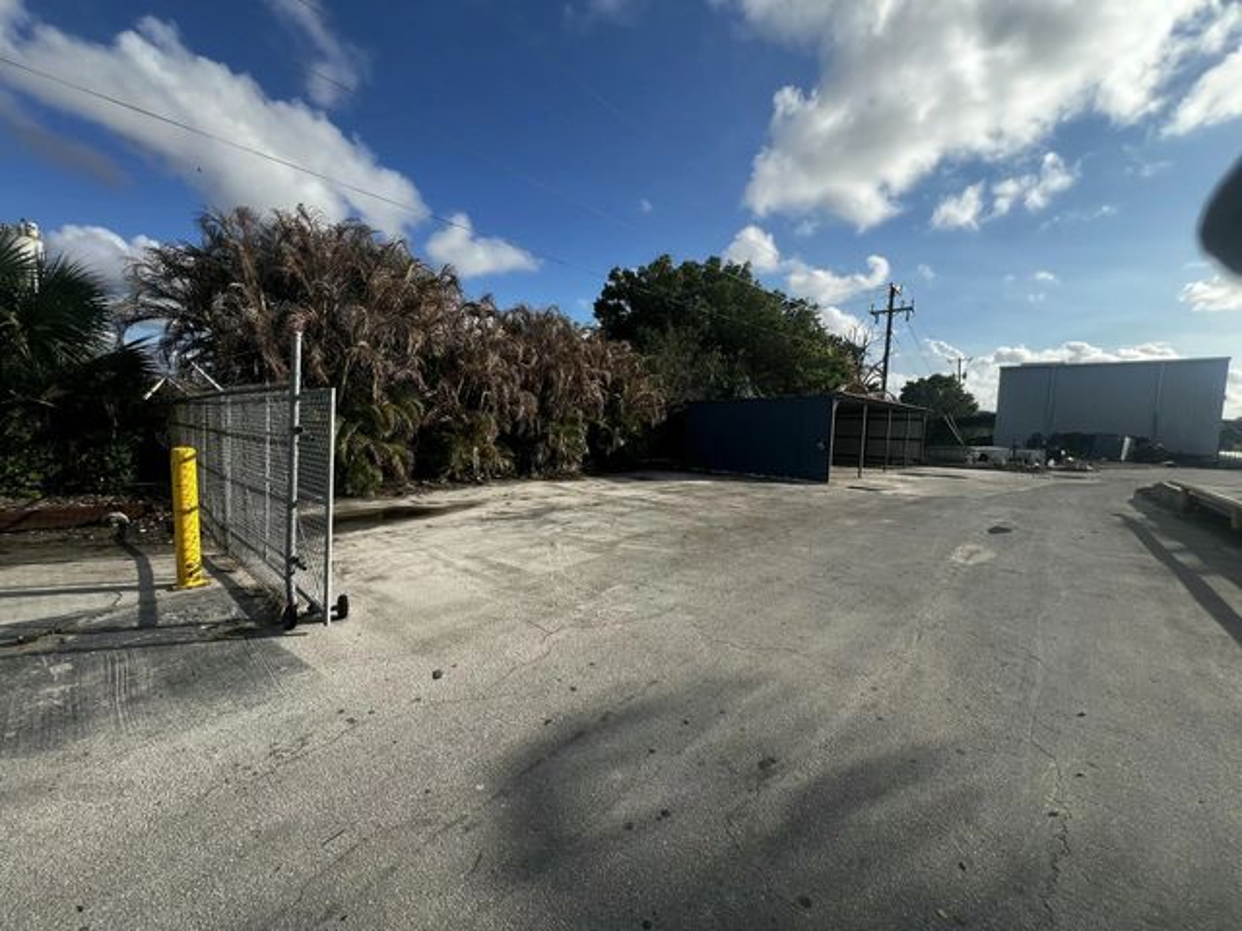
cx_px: 621
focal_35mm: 13
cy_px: 466
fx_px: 466
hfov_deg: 106.2
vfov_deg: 89.9
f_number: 1.8
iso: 32
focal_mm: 1.57
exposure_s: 1/1248
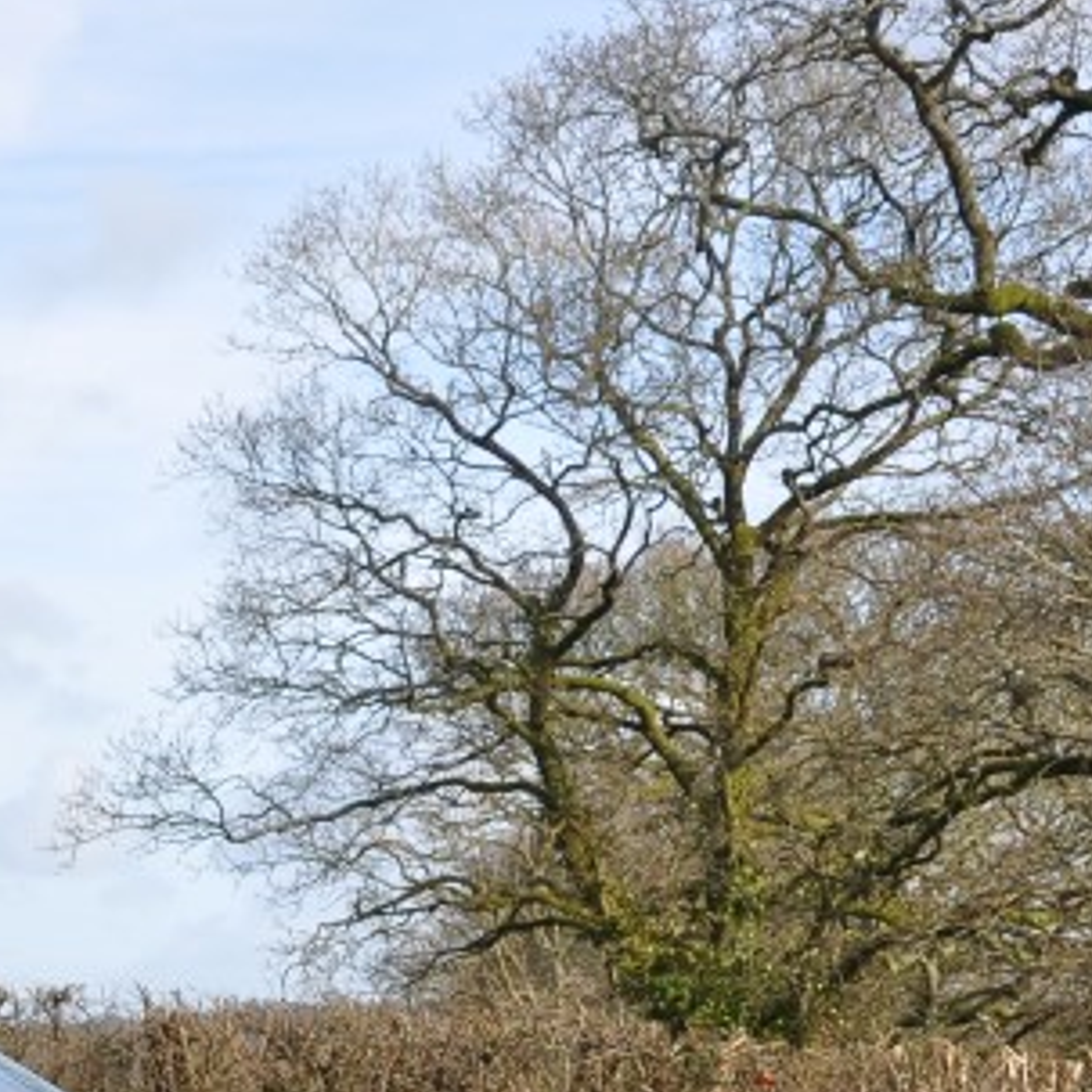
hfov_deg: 11.3
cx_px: -314
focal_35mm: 151
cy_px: 1283
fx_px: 5376
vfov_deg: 11.4
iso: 200
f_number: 8
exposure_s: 1/250
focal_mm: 31
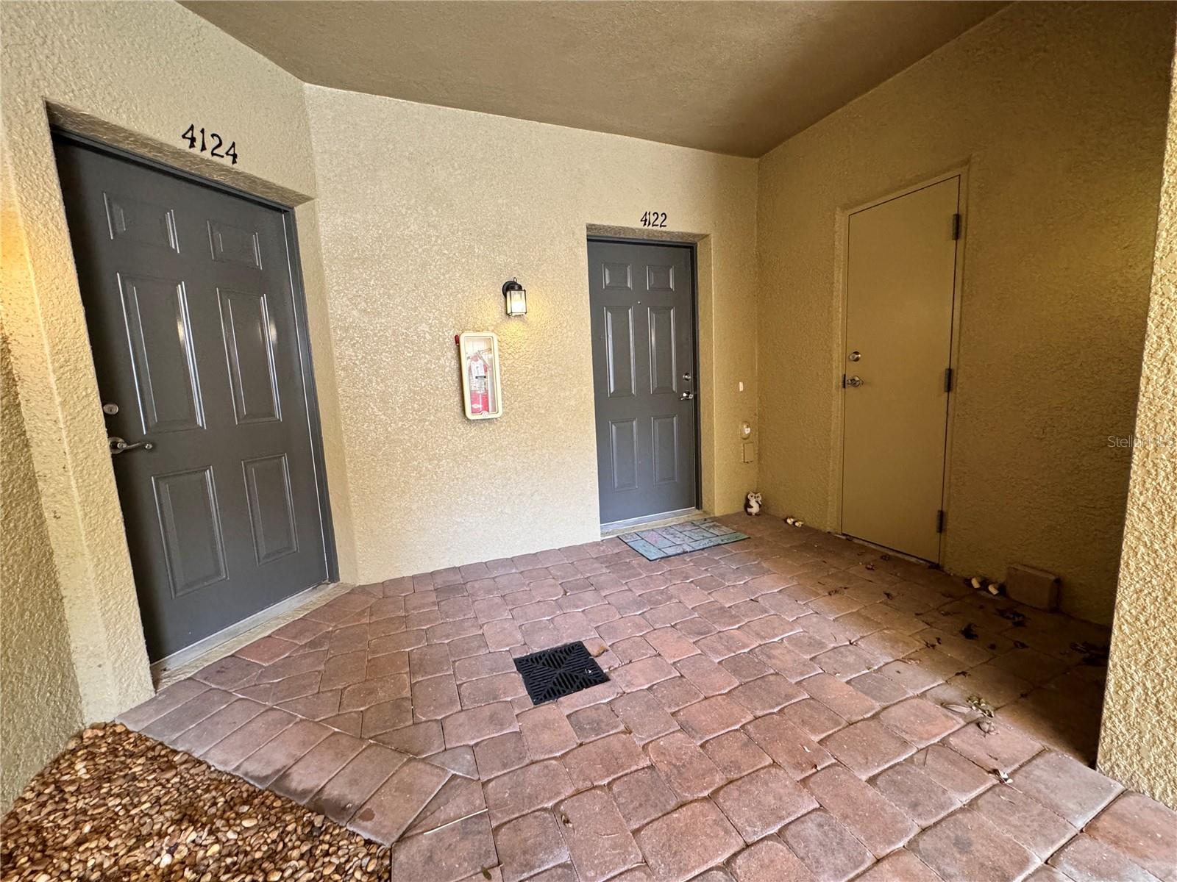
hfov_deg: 102.1
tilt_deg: -8.6
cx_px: 588
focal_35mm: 14
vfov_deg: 85.7
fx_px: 476
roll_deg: +2.3
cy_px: 441
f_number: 2.2
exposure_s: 1/60
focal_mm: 2.22
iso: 400
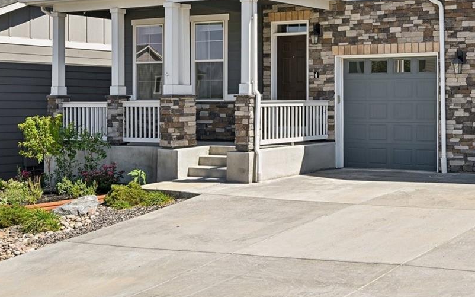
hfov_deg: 32.0
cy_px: 4
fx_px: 790
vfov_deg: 20.6
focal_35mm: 61
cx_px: 419
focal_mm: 30
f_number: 10
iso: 64
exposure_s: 1/80
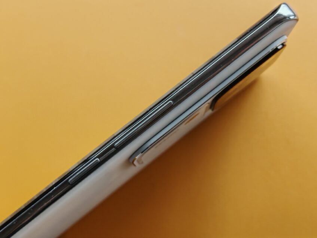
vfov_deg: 21.6
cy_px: 119
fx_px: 623
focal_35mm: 68
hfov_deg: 28.6
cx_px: 158
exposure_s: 1/100
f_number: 2
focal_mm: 6.83
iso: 250
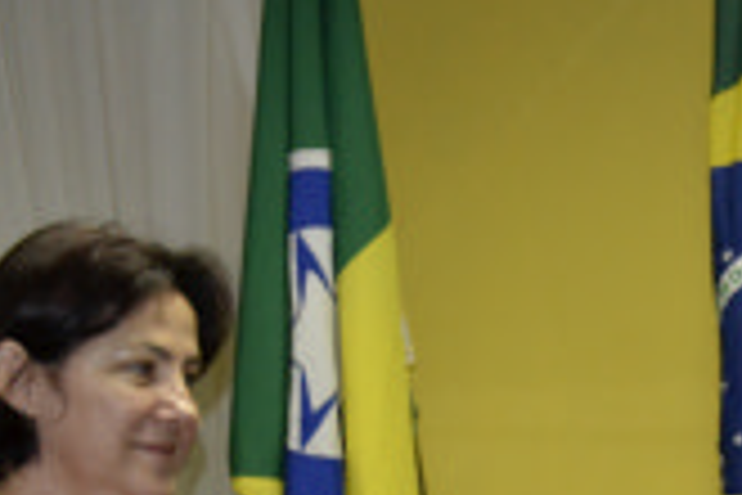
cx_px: 1007
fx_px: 3194
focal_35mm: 155
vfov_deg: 8.7
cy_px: 700
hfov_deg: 12.8
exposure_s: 1/60
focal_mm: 34
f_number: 5
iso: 1800
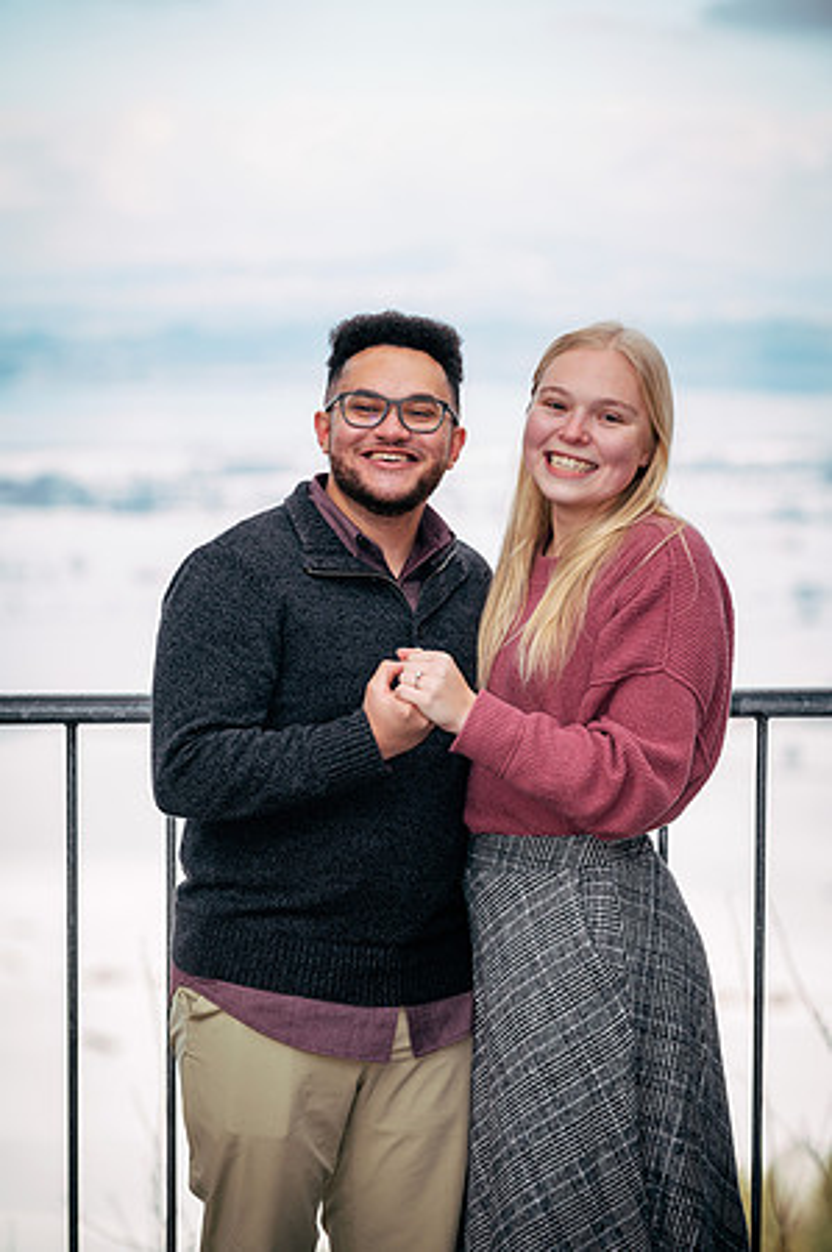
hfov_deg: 9.8
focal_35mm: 140
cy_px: 626
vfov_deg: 14.7
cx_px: 416
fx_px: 4864
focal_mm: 140
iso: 250
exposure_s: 1/800
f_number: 5
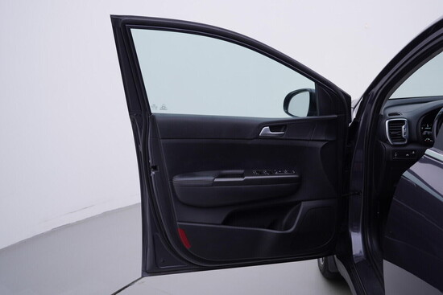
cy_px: 148
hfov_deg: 53.1
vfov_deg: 36.9
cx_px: 222
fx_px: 443
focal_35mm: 36
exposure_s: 1/80
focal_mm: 24
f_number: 4
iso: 125
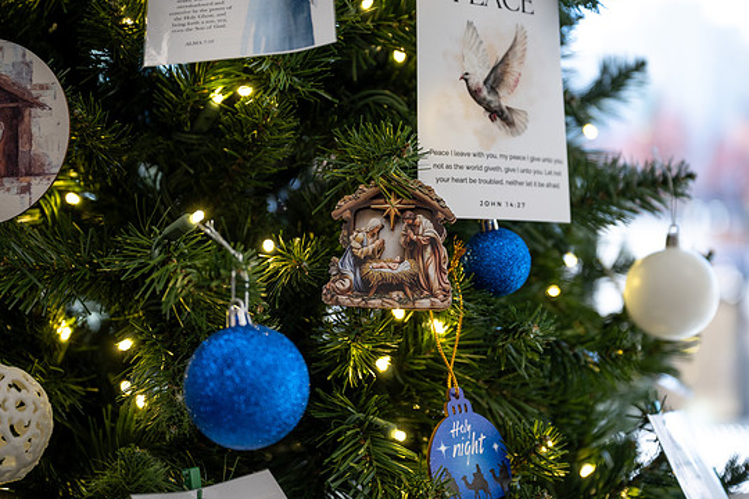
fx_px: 1207
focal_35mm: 58
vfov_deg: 23.4
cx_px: 393
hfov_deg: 34.5
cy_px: 238
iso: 220
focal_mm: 54
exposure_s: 1/320
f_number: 2.8
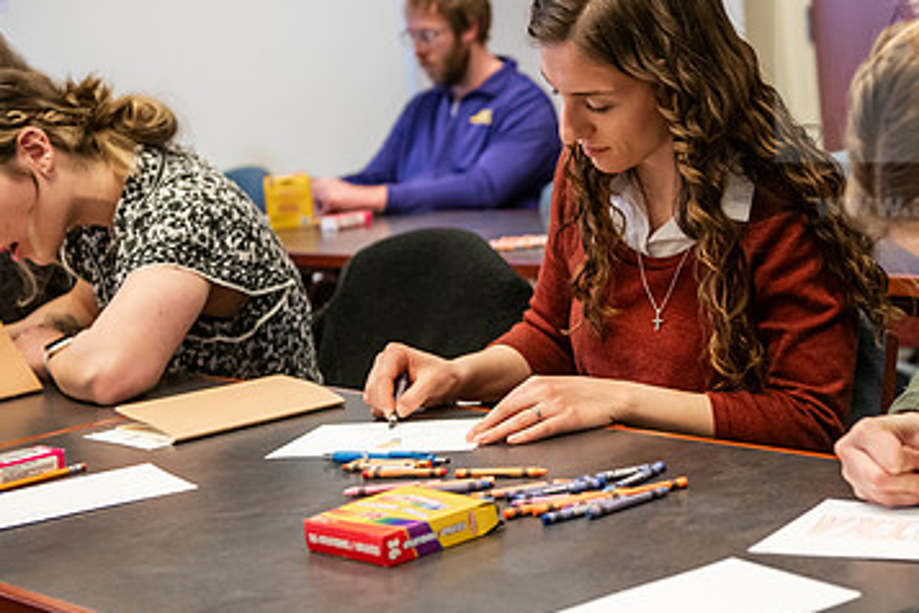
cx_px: 698
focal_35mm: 78
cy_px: 259
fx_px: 1991
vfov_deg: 17.5
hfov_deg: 25.7
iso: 1600
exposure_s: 1/160
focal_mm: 48
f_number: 3.2
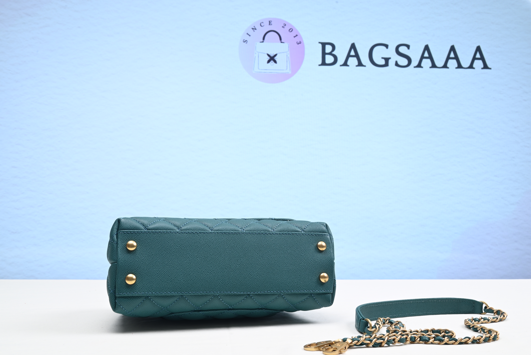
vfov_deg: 32.7
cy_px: 178
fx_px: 605
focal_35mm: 41
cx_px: 266
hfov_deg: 47.4
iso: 100
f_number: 16
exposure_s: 1/2
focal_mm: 41
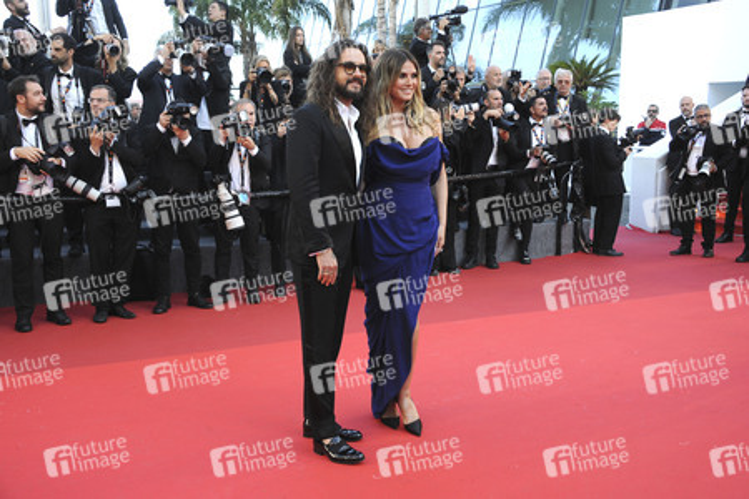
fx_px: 791
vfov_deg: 35.1
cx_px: 374
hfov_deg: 50.7
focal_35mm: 38
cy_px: 250
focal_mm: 38
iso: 640
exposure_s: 1/250
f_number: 5
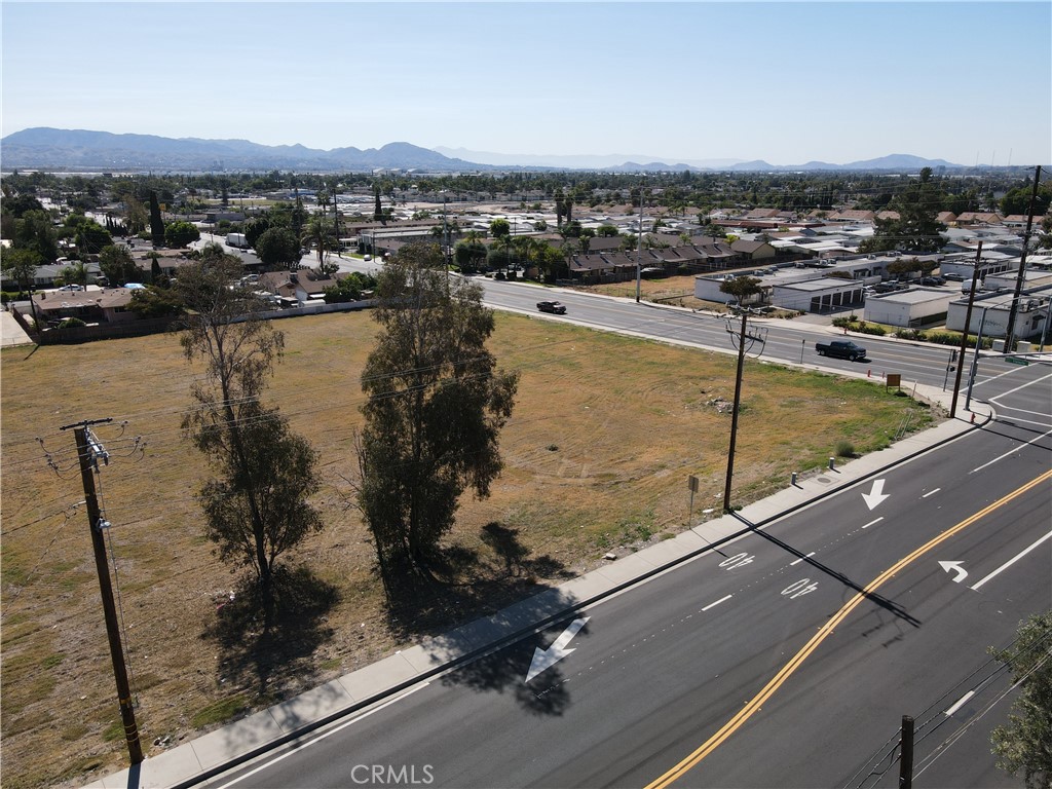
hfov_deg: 71.6
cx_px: 526
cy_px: 394
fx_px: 729
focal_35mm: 24
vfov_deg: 56.8
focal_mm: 4.5
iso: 100
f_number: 2.8
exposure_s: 1/640
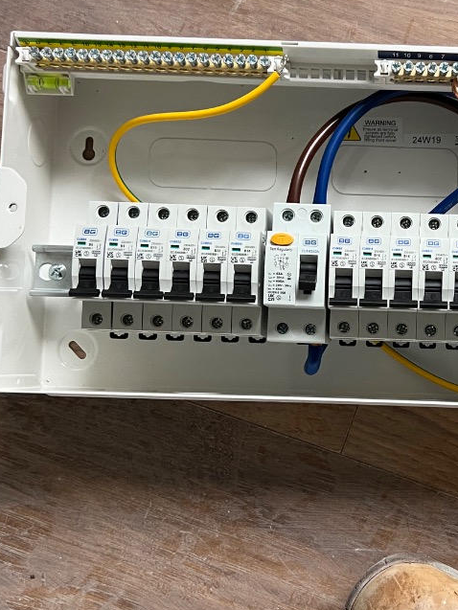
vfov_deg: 38.9
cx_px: 395
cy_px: 307
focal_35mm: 49
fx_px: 864
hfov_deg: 28.7
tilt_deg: -86.3
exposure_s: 1/60
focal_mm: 5.7
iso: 250
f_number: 1.5
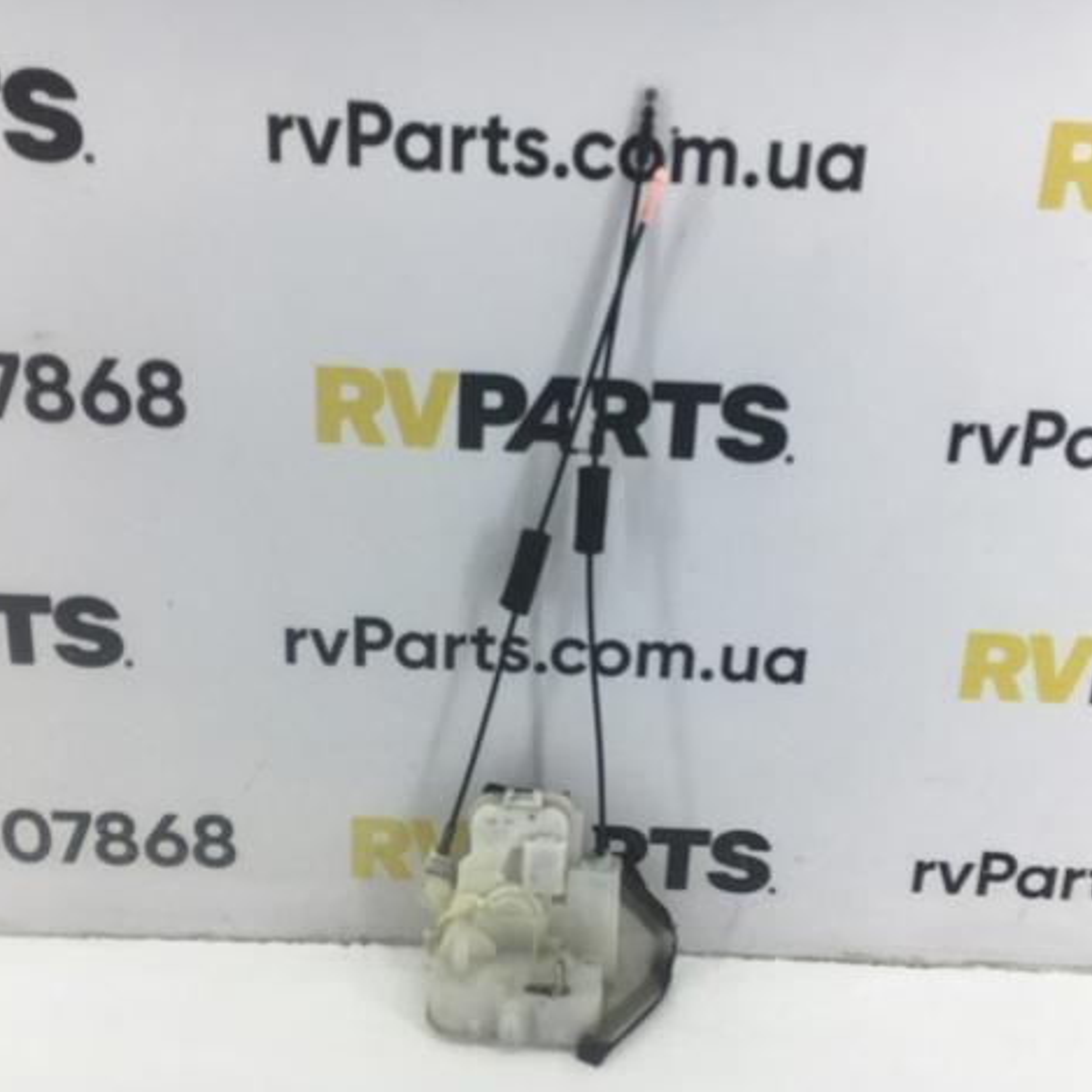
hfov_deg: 47.2
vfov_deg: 47.2
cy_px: 554
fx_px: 1249
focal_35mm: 35
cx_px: 570
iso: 32
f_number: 2.2
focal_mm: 4.15
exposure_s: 1/100
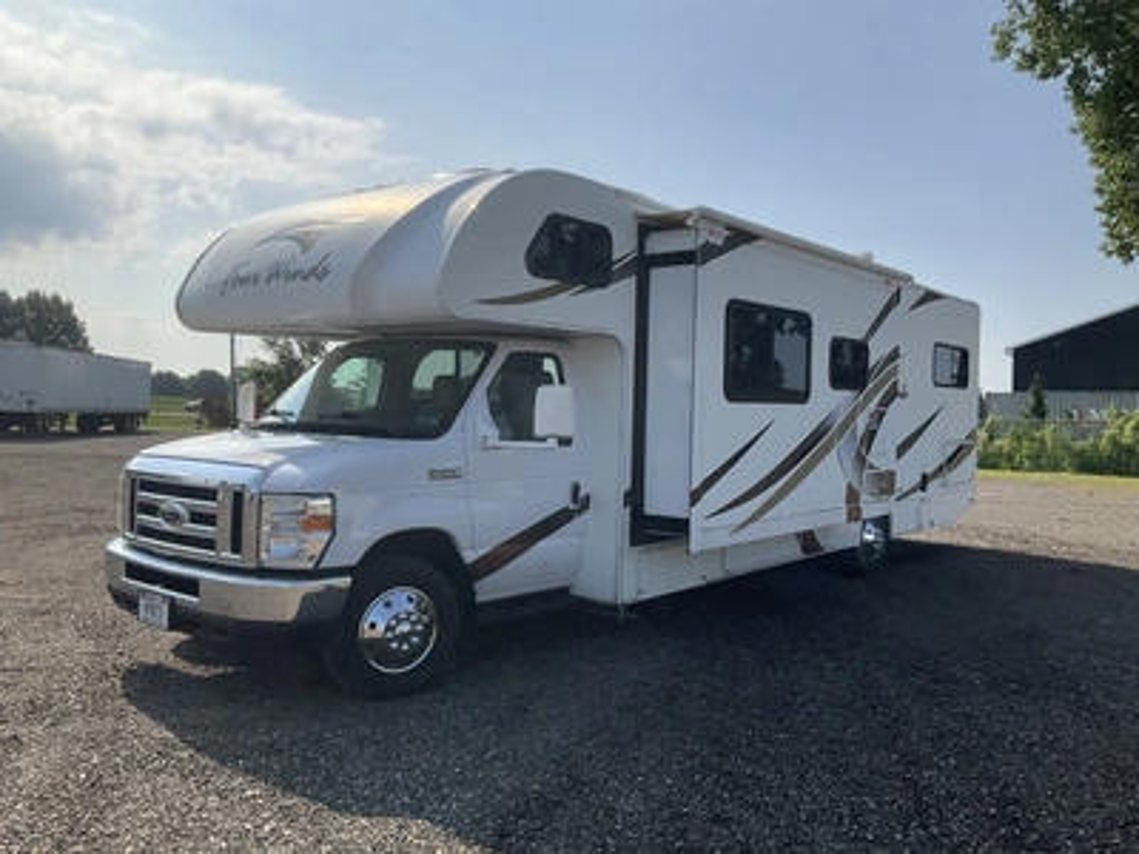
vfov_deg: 48.2
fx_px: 954
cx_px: 570
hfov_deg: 61.7
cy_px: 427
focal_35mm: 29
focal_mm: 3
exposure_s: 1/3125
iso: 25
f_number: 1.8
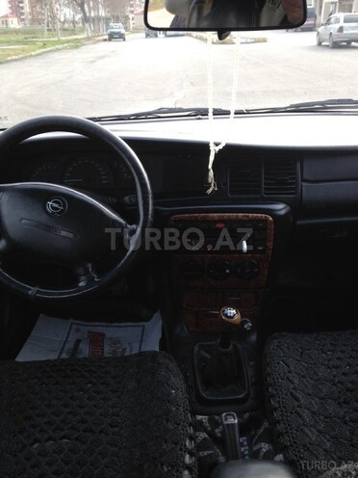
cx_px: 179
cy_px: 239
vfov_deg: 55.4
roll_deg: -0.4
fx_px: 455
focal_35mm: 33
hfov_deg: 42.9
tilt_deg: -23.6
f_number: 2.4
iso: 50
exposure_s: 1/137
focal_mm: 4.12
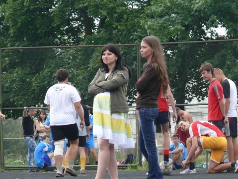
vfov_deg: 3.9
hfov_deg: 5.2
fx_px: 2619
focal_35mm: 381
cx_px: 123
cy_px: 98
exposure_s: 1/160
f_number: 4
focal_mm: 40.2
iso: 100
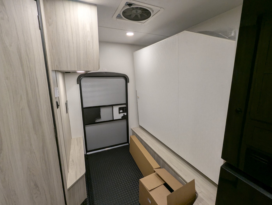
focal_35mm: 16
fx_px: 126
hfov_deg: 94.4
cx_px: 136
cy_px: 102
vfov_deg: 78.2
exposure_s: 1/38
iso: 114
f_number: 2.2
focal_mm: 2.35
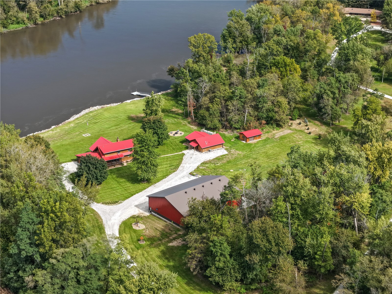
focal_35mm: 70
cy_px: 147
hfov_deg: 27.8
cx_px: 196
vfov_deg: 21.0
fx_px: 793
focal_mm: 19.4
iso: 100
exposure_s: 1/320
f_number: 2.8
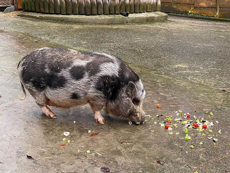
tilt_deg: -13.8
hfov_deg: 36.8
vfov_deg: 28.0
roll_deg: +2.2
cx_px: 115
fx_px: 346
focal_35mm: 52
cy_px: 86
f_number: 2
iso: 200
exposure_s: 1/60
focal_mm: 6
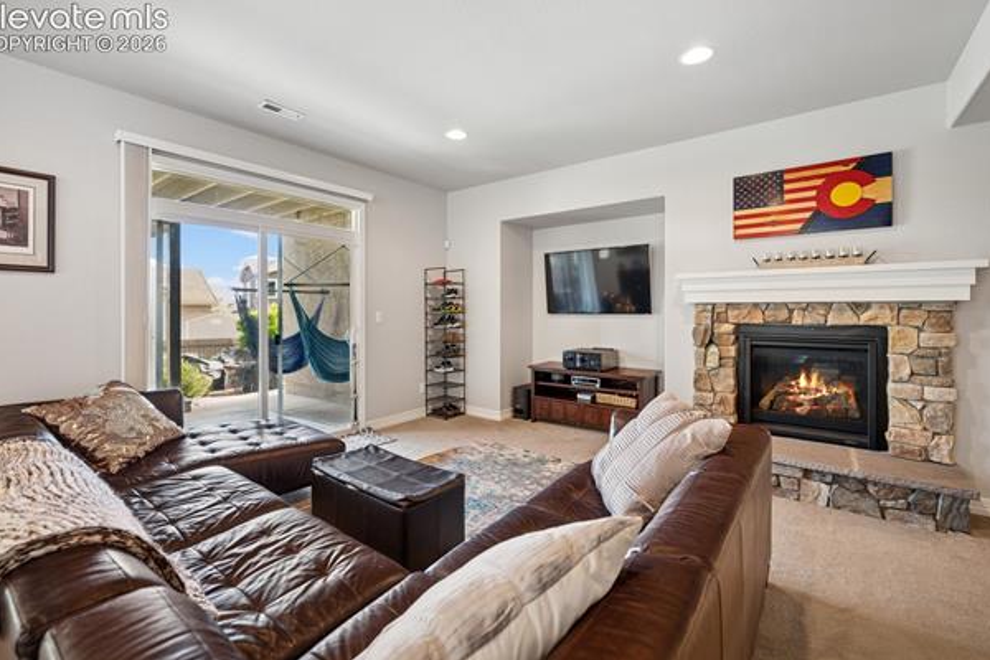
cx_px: 495
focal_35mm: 16
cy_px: 312
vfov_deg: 73.7
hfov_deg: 96.7
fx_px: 440
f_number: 2.8
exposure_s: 1/15
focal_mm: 15
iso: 280
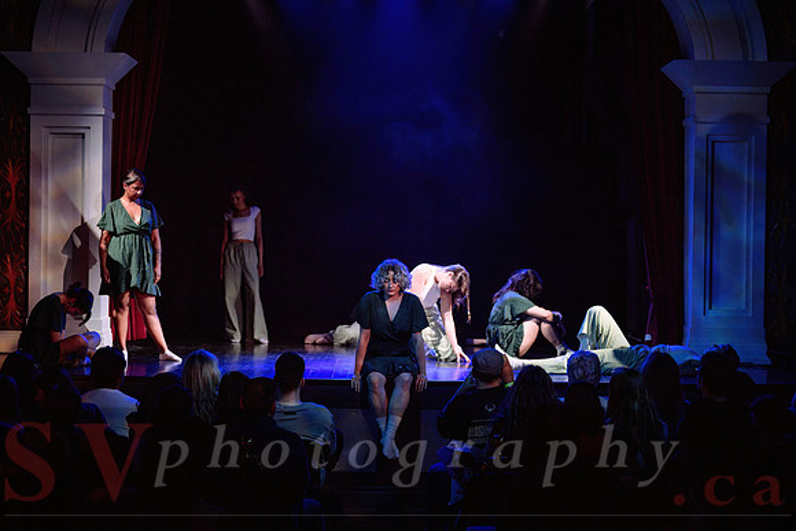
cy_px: 266
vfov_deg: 16.4
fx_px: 1839
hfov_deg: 24.4
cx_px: 398
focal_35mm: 83
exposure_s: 1/160
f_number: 2.8
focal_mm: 82
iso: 1600
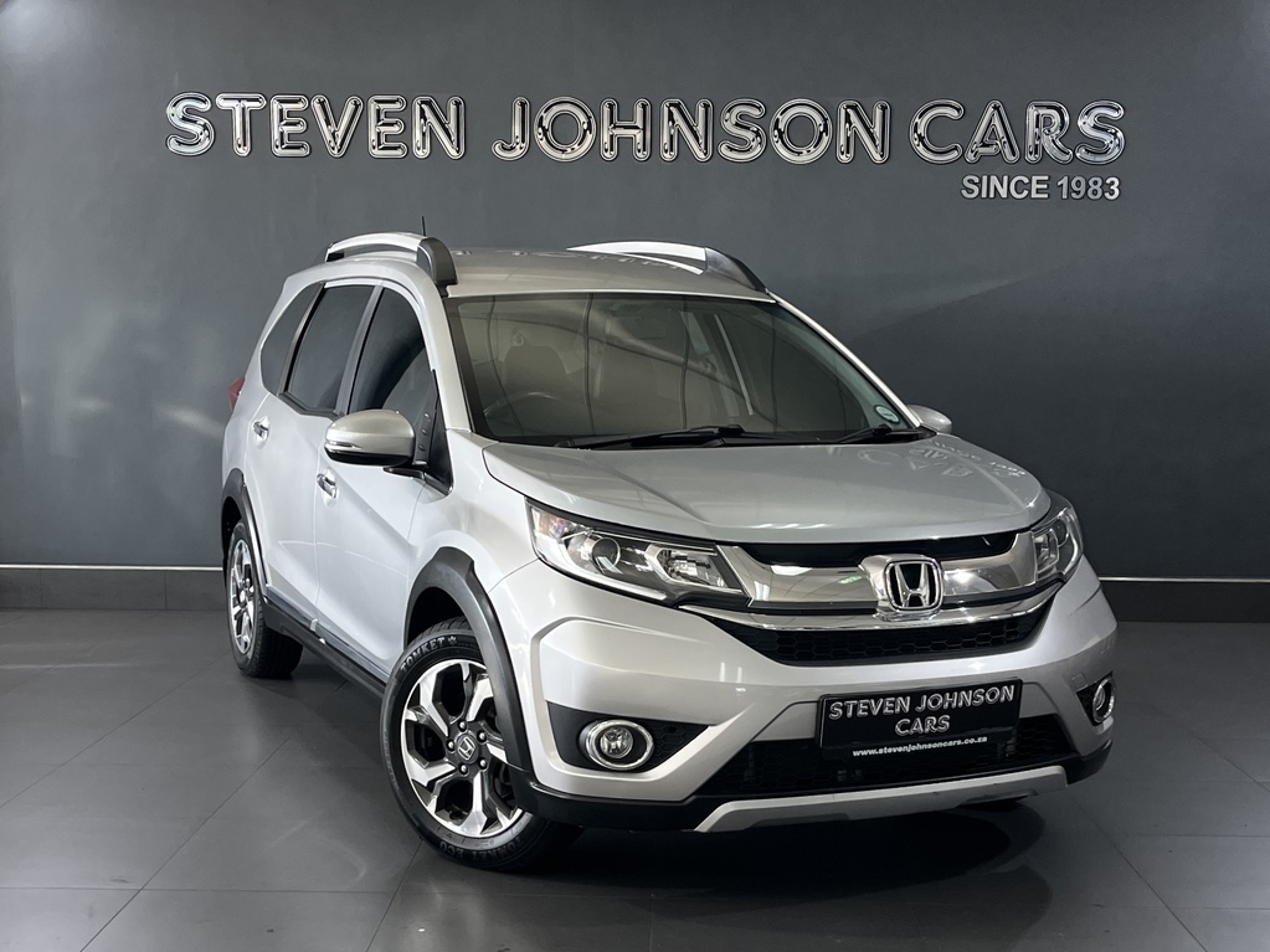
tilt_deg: -9.0
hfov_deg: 67.3
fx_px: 954
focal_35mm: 26
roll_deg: +1.8
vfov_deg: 53.1
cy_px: 476
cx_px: 635
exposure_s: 1/100
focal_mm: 5.1
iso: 100
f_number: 1.6
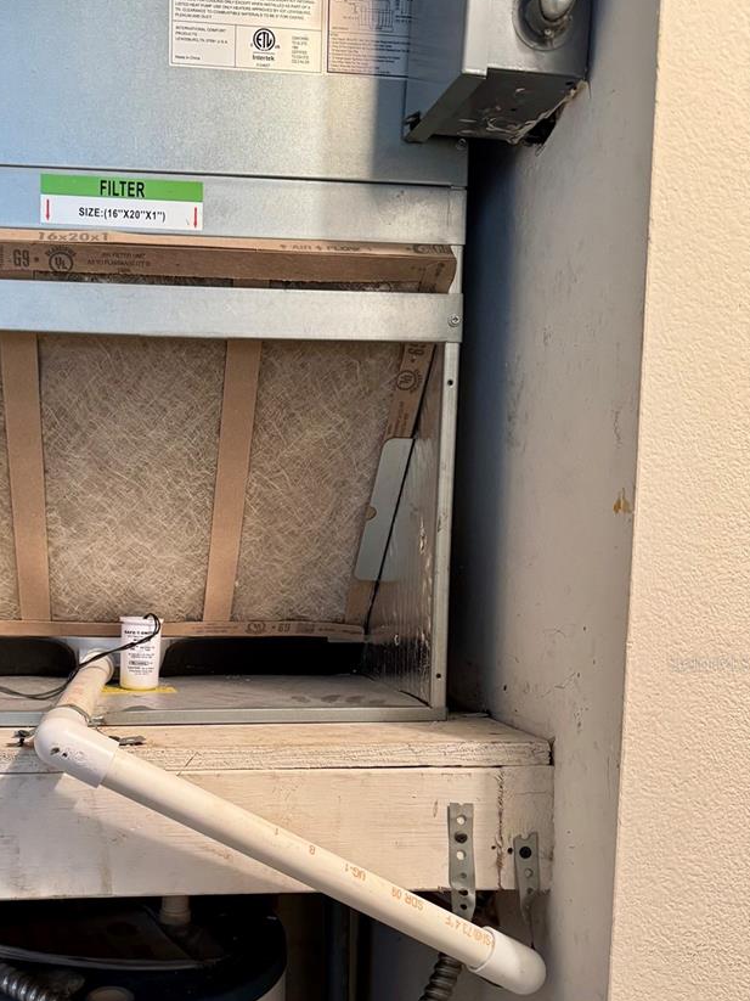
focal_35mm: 35
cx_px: 207
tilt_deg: -5.2
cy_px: 663
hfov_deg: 39.8
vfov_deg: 51.7
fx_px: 1011
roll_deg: -1.1
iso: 320
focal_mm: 6.76
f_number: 1.78
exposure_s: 1/60
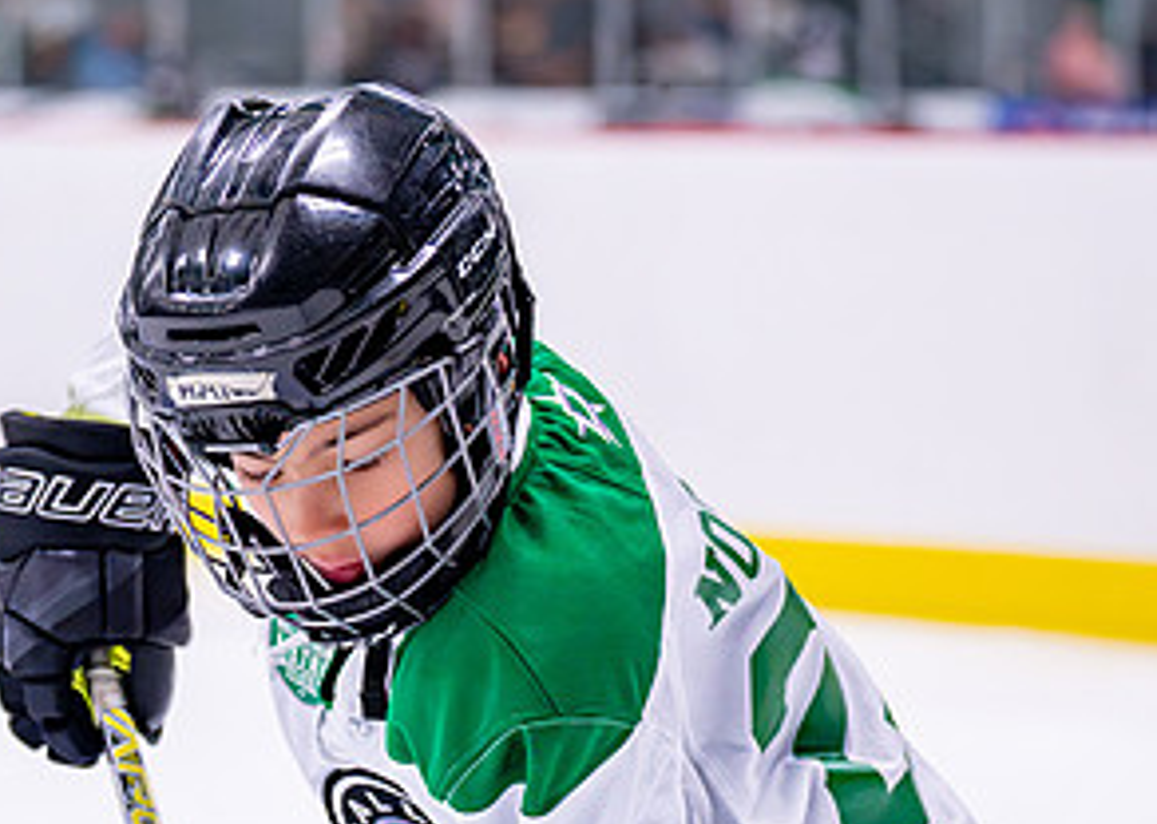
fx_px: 5450
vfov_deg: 8.6
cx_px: 434
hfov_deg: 12.1
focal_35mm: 166
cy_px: 607
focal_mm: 70
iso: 2500
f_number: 2.8
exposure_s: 1/1250
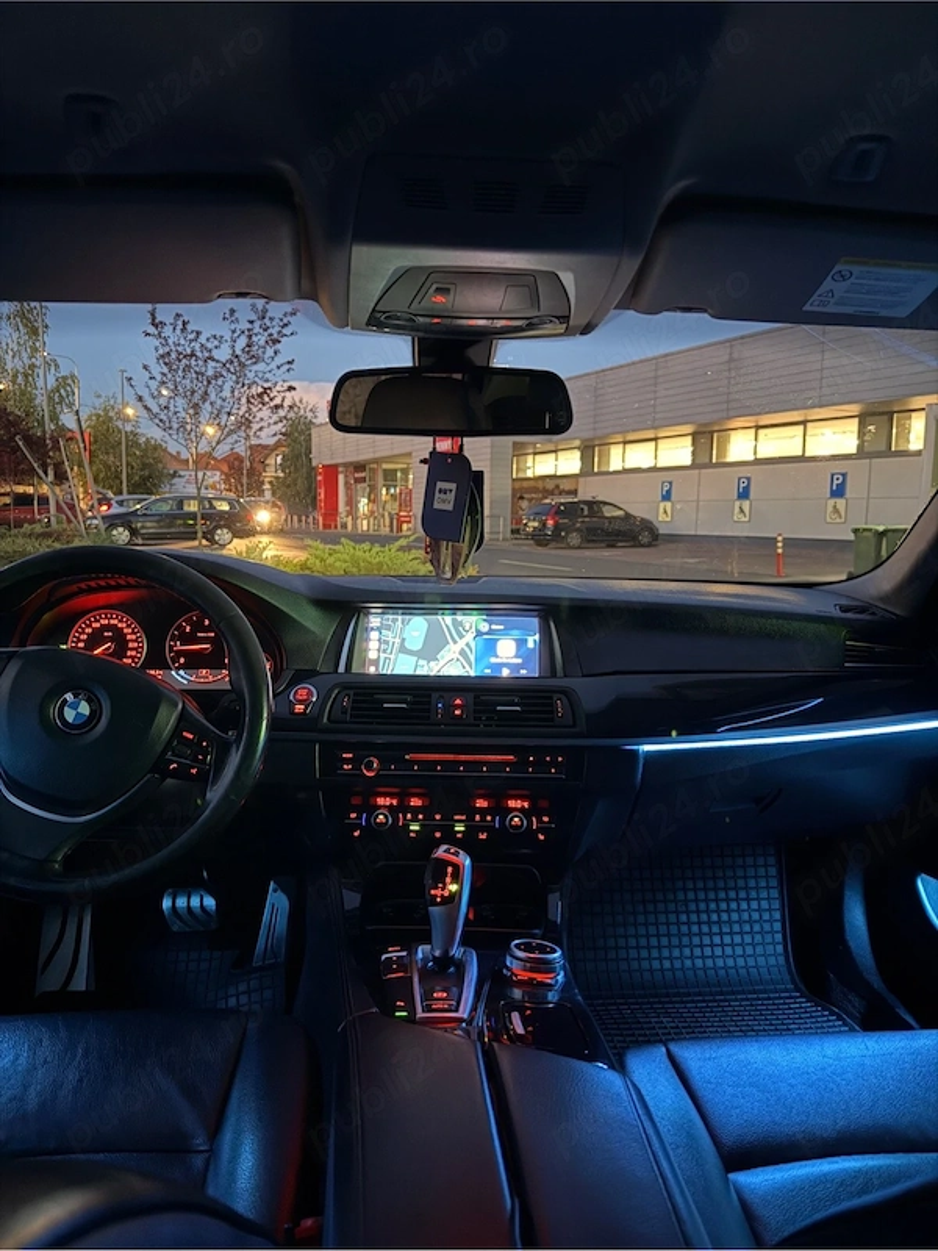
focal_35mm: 24
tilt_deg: -7.3
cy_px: 626
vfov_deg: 71.6
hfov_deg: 56.8
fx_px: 867
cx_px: 469
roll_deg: -2.0
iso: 1000
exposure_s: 1/9
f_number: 1.78
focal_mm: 6.76
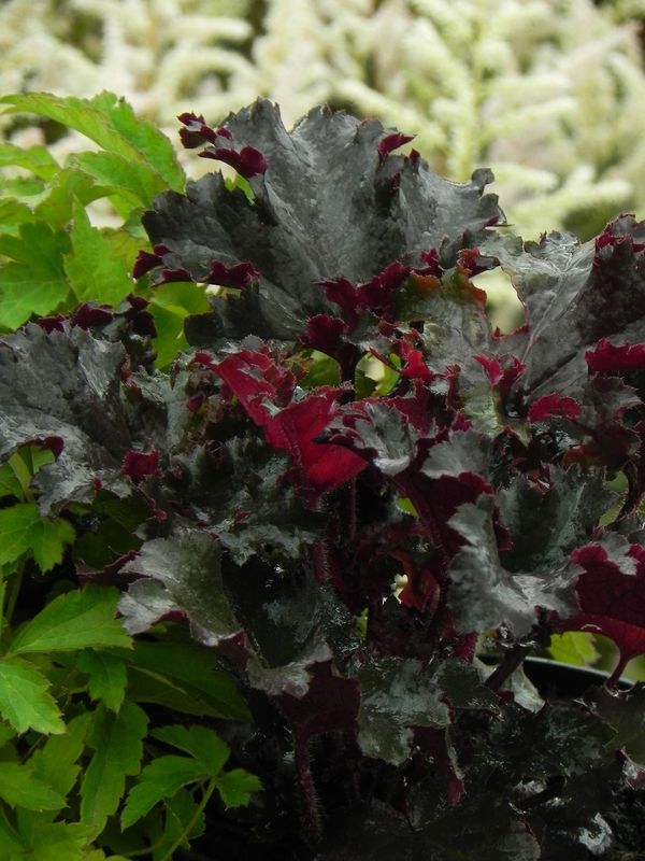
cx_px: 322
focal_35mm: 247
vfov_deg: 8.0
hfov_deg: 6.0
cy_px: 430
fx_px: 6136
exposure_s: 1/160
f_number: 5.6
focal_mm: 44
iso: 160
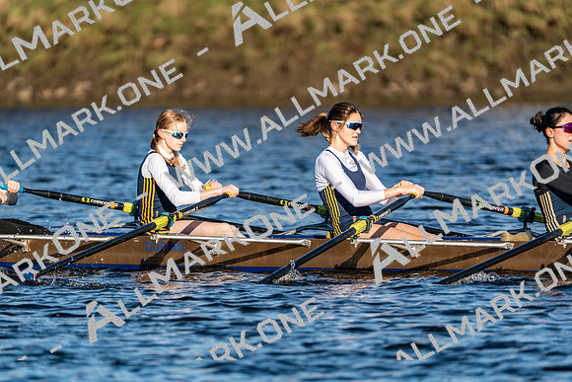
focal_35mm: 529
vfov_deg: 2.6
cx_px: 286
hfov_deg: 3.9
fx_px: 8407
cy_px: 191
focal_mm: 529
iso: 400
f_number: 6.3
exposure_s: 1/2000
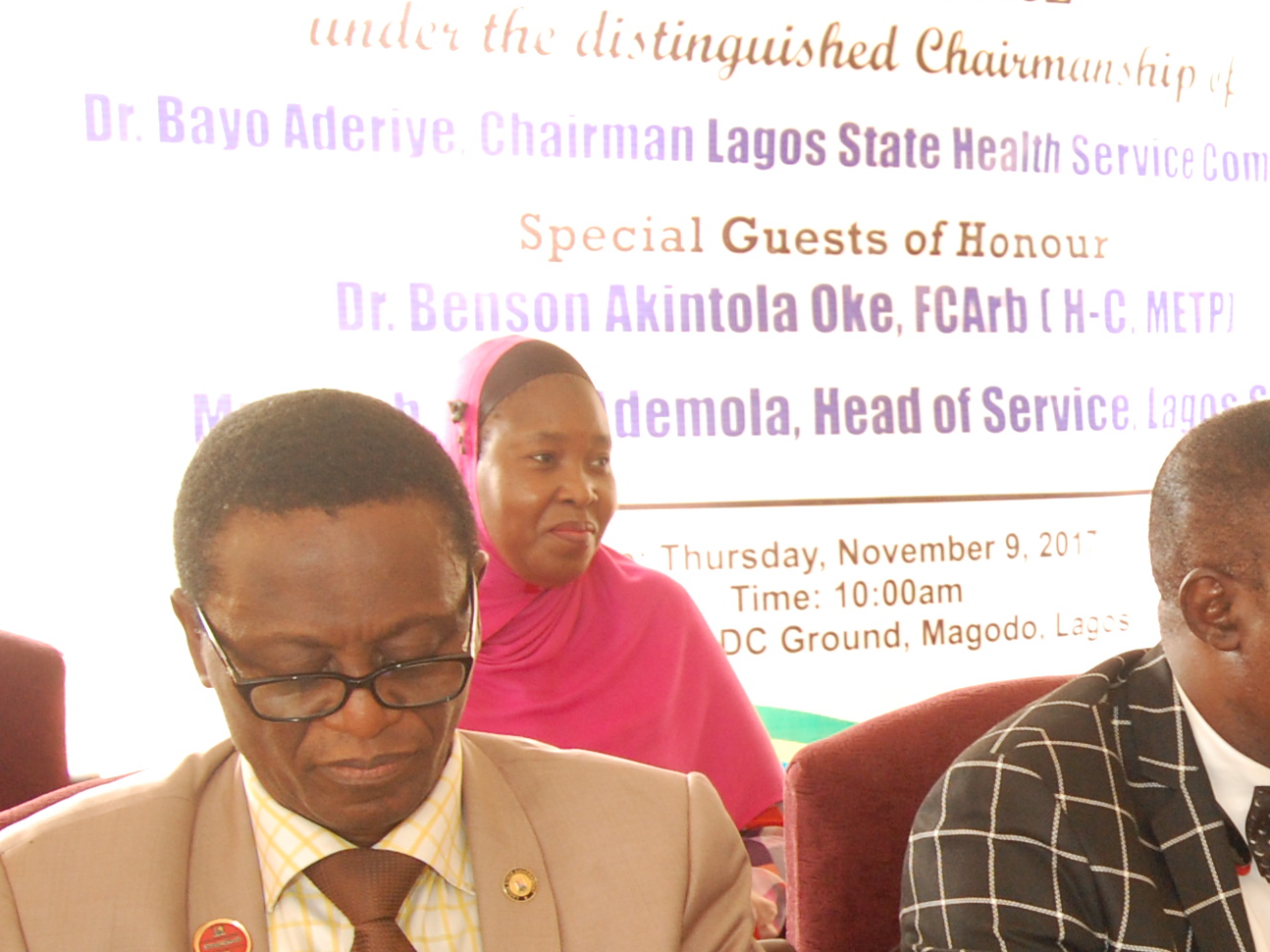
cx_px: 1337
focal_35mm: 67
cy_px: 732
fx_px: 2458
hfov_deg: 27.0
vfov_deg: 21.7
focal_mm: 20
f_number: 5.6
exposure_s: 1/60
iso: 800
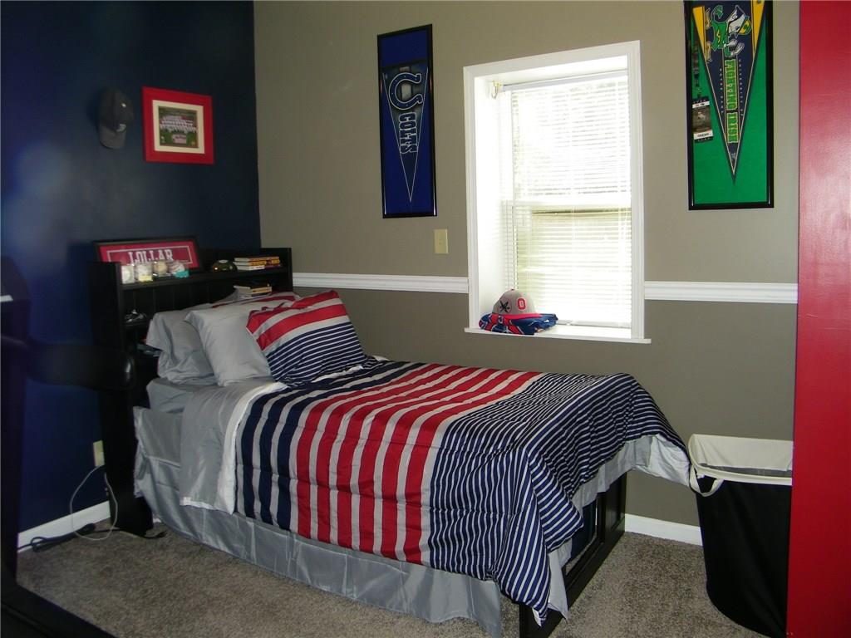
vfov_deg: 49.7
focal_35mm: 28
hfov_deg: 63.4
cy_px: 319
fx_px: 688
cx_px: 426
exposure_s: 1/30
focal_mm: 5
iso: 80
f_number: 3.5
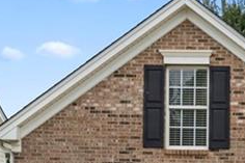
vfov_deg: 8.9
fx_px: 1034
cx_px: 410
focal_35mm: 152
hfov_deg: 12.6
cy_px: 208
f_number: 11
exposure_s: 1/15
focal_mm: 35
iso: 125
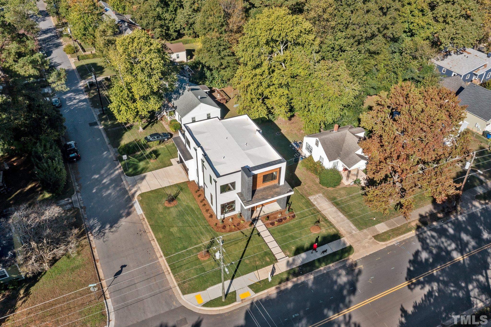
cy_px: 164
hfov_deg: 65.5
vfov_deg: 46.4
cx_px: 246
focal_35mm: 28
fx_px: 382
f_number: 6.3
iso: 100
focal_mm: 10.26
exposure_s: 1/500
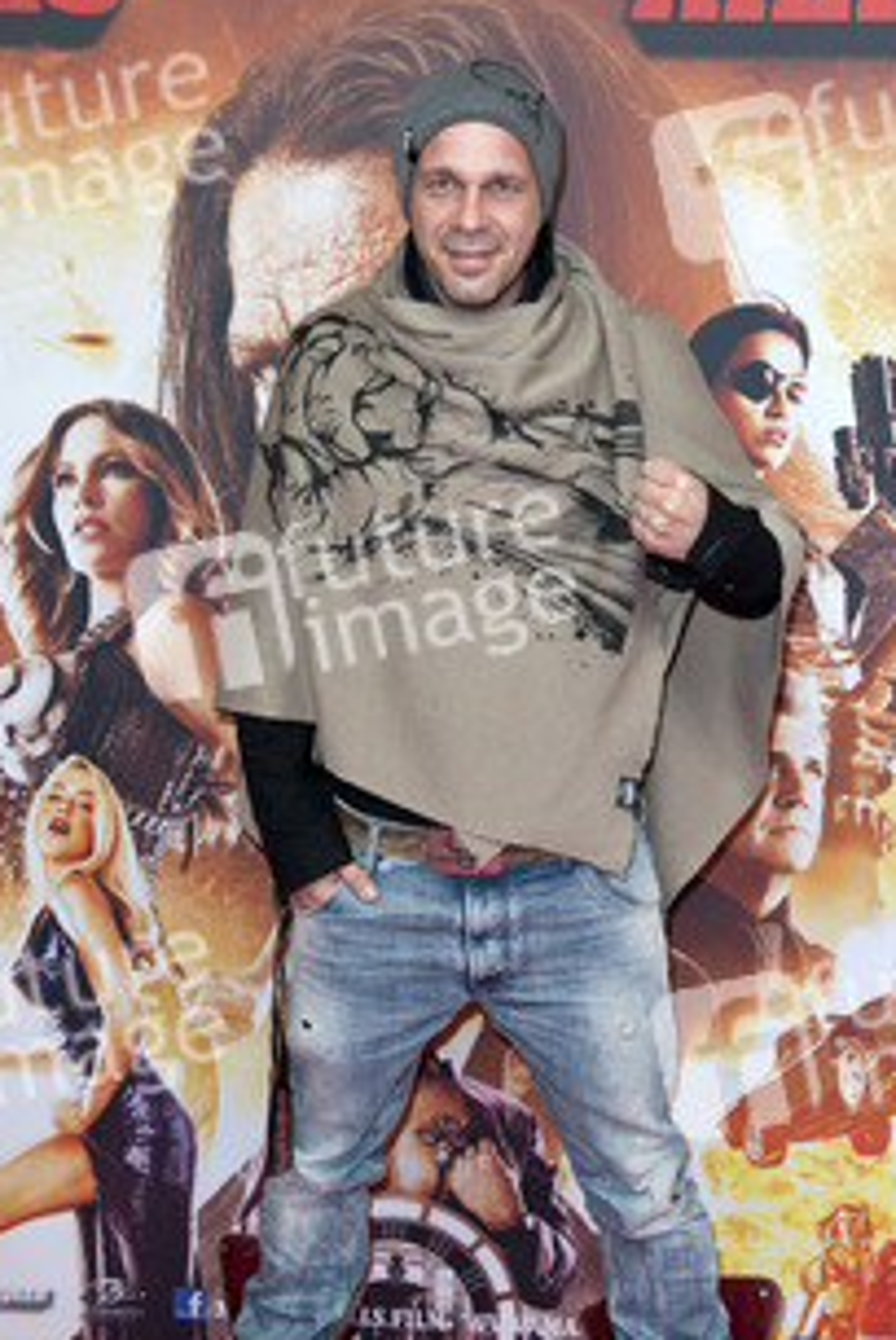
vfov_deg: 36.1
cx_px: 481
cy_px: 817
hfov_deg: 24.7
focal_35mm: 55
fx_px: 2049
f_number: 5
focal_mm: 42
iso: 800
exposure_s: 1/250
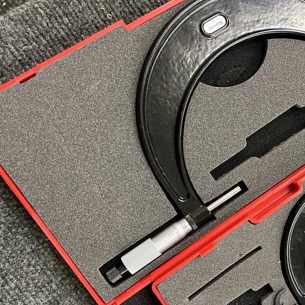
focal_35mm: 41
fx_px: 409
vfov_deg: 40.8
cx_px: 258
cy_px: 182
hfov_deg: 38.8
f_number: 1.5
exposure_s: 1/40
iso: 500
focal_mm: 5.7
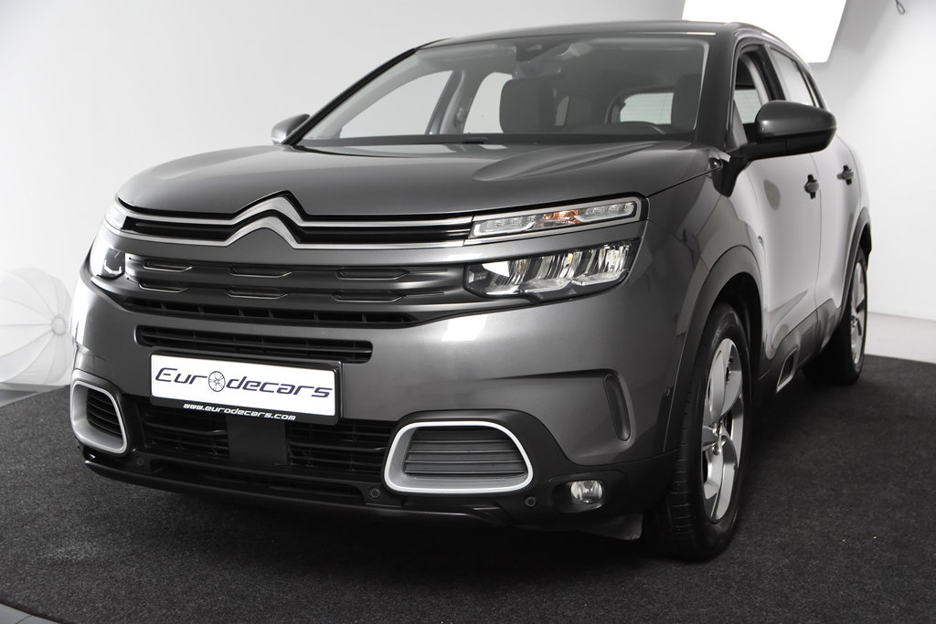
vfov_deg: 29.0
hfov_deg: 42.3
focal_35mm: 46
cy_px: 312
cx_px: 468
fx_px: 1209
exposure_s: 1/100
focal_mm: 31
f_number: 5
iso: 1600
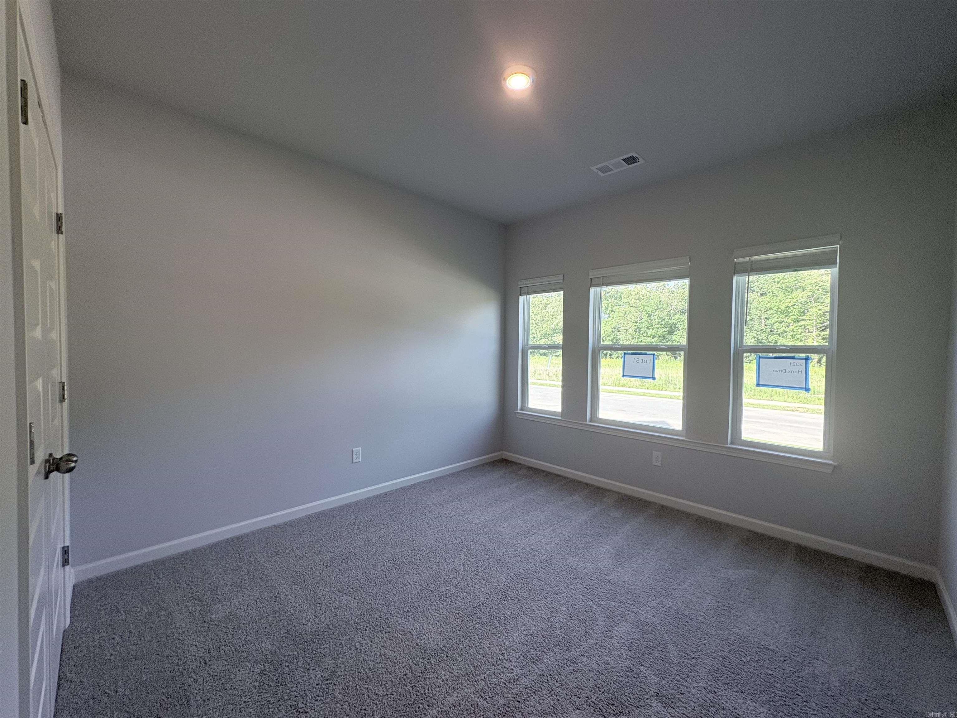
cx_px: 478
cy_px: 359
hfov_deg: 102.1
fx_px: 387
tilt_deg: -0.7
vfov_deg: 85.7
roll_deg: -0.4
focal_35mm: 14
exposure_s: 1/135
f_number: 2.2
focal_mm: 2.22
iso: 100
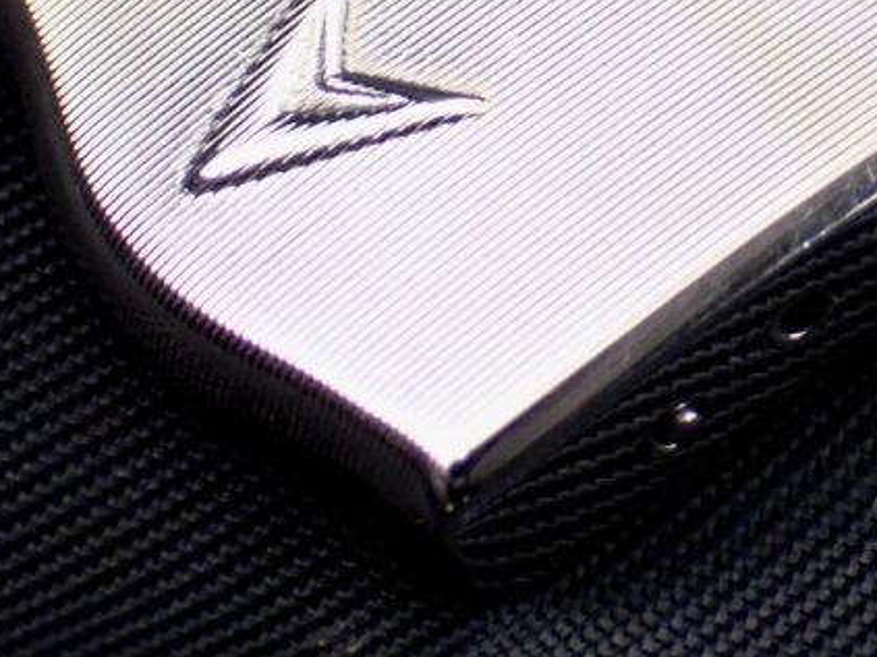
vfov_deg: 8.3
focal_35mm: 176
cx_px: 898
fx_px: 4458
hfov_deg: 11.1
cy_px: -118
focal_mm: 11.09
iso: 800
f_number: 3.6
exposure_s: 1/60
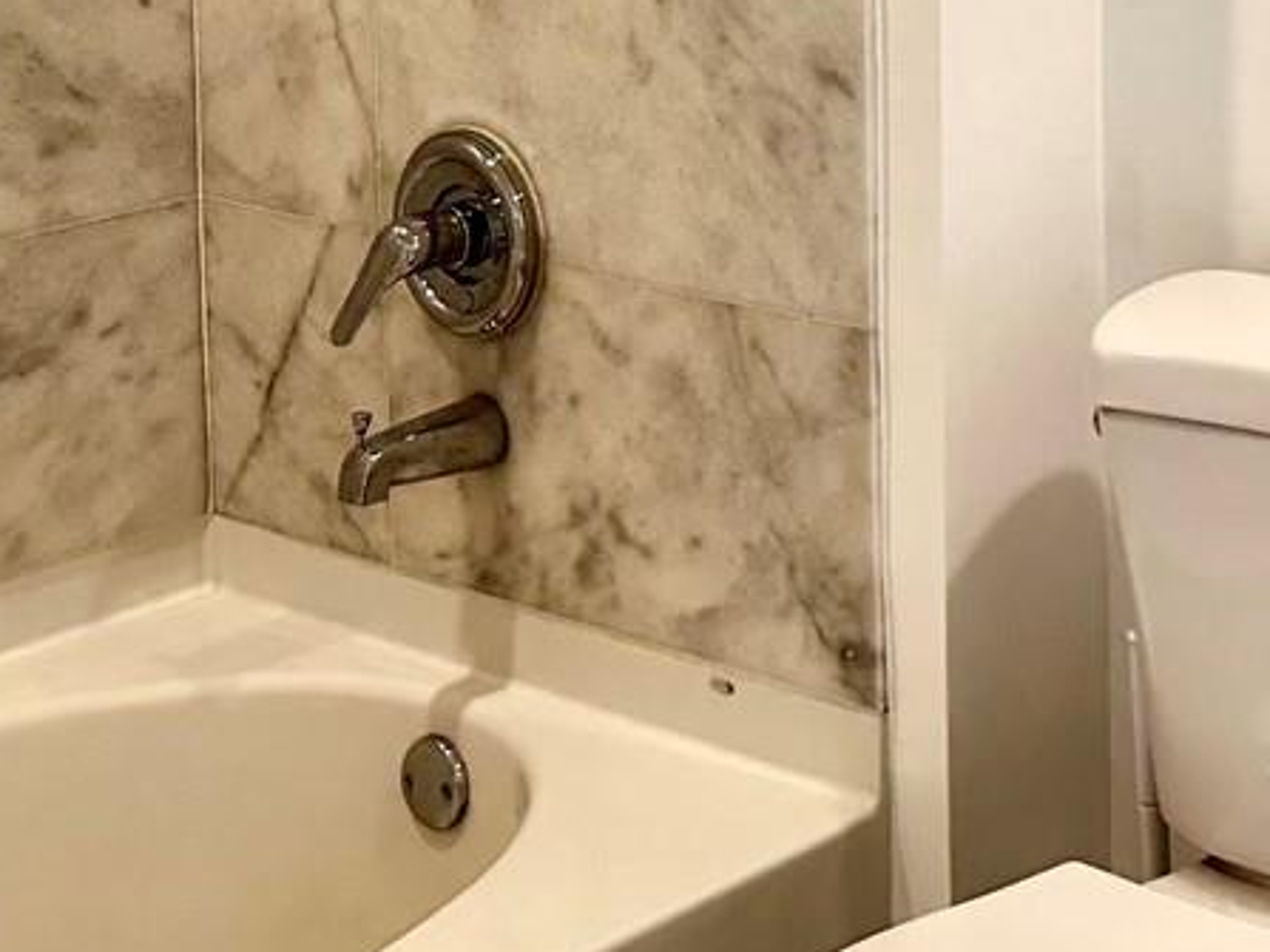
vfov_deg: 16.0
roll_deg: +0.5
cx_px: 1475
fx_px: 3154
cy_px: -401
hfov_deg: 21.3
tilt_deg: -2.8
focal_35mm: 86
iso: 80
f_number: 1.78
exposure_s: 1/120
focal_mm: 6.86
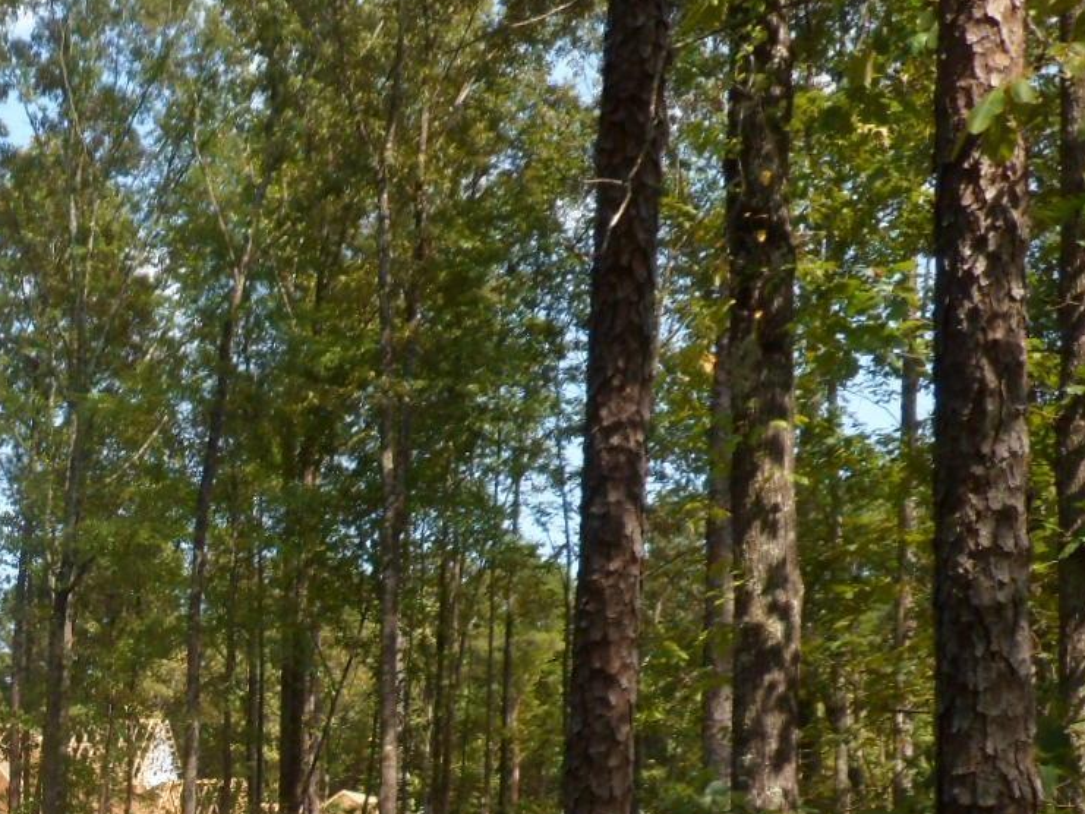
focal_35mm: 91
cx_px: -218
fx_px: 2853
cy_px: 962
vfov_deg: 15.7
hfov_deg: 20.2
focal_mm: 5.7
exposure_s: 1/250
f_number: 3.7
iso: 80
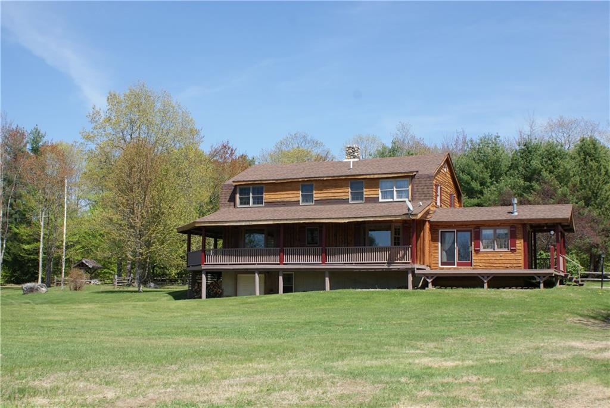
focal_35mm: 42
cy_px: 204
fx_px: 712
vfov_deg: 31.9
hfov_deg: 46.4
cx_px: 305
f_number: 10
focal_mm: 28
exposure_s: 1/125
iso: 100
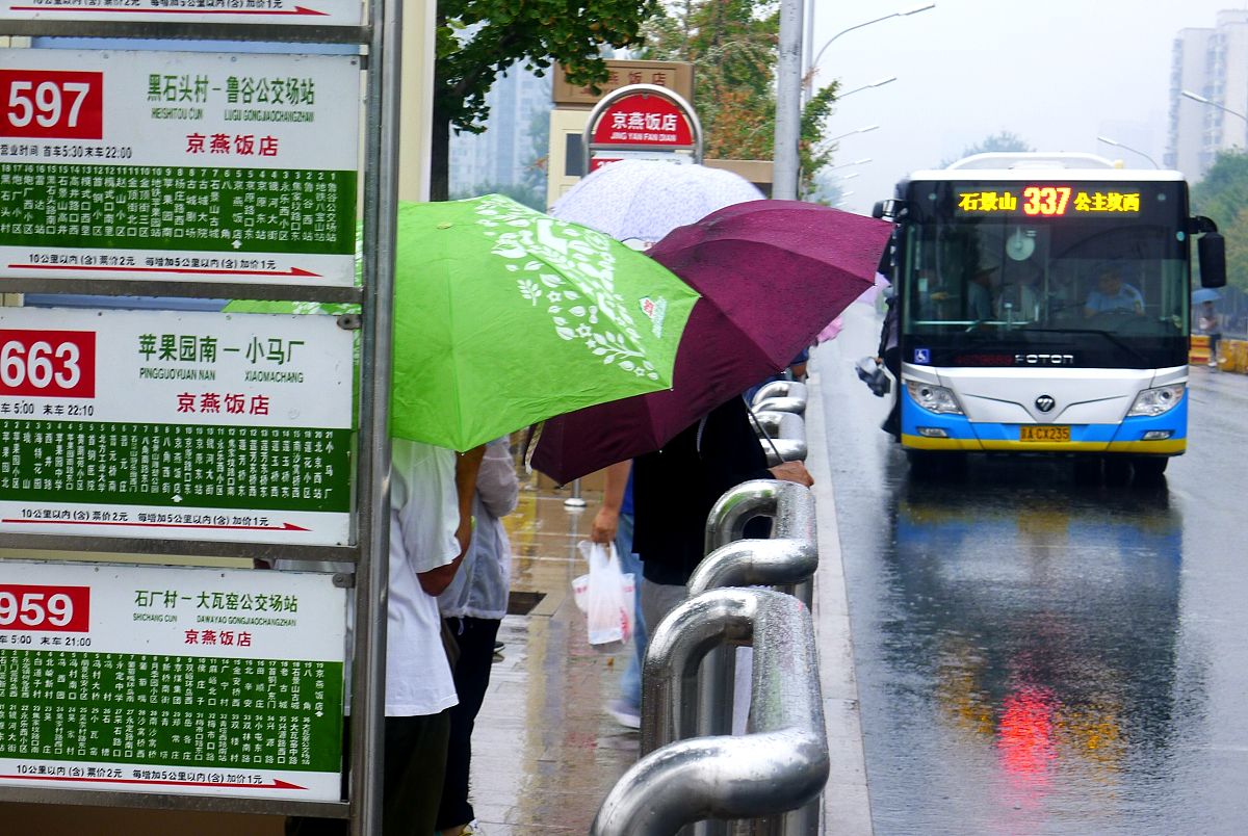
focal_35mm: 90
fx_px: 3125
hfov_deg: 22.6
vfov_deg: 15.2
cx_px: 624
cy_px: 418
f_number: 3.3
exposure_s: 1/30
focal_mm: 19.2
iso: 100
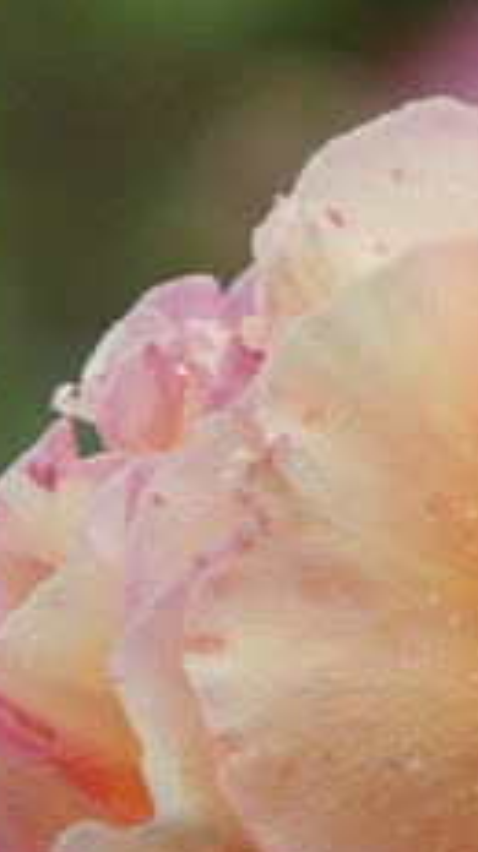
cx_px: 302
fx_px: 29830
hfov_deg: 0.9
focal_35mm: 1320
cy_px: 507
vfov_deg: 1.6
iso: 400
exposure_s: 1/80
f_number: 5.9
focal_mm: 104
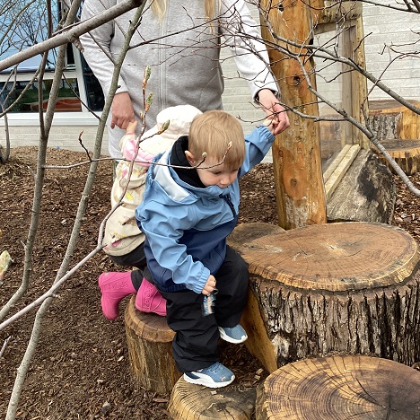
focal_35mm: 39
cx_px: 216
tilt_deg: -14.7
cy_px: 177
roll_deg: +3.8
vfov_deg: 42.7
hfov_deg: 42.8
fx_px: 535
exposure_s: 1/100
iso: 25
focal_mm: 3.3
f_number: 2.4
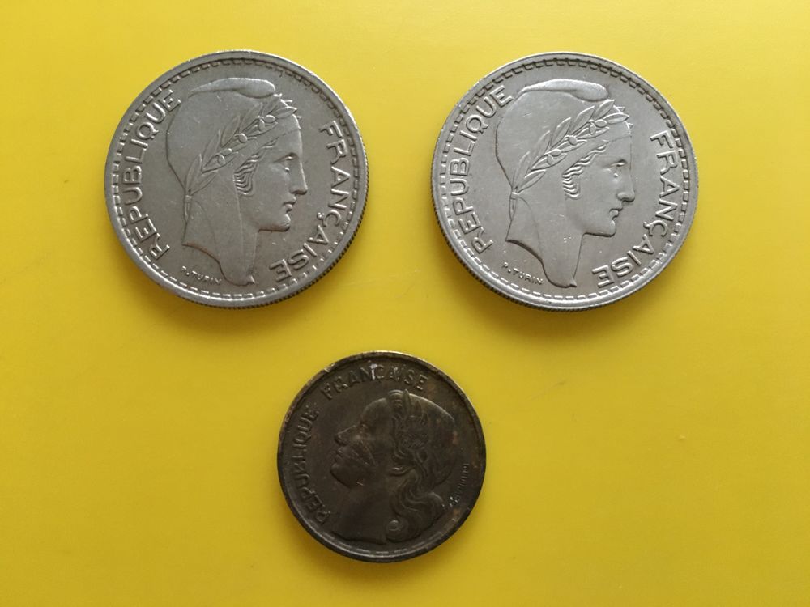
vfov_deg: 48.2
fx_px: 679
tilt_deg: -89.1
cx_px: 405
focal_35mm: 29
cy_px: 304
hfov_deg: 61.7
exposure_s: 1/20
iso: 200
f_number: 2.2
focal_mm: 4.15
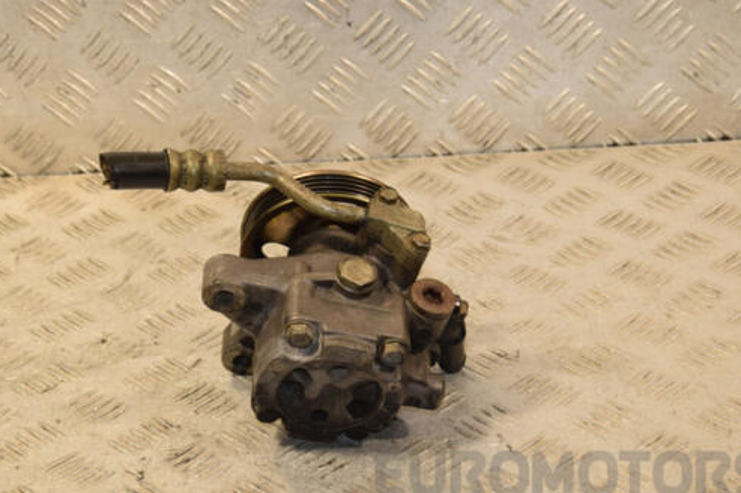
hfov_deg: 21.5
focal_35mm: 95
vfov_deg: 14.4
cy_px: 274
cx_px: 347
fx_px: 1954
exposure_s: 1/200
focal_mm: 52
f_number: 7.1
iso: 800
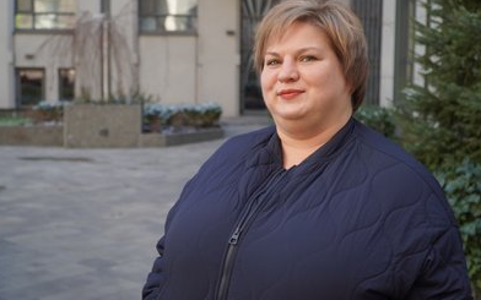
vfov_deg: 25.8
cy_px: 140
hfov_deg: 40.3
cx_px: 238
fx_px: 655
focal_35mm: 50
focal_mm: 32
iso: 250
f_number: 4
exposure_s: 1/160
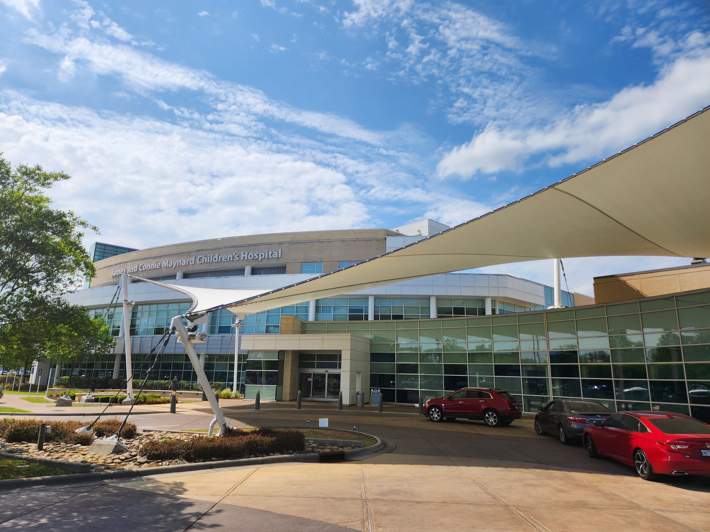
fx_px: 472
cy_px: 266
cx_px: 355
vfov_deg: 58.9
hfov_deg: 73.9
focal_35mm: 23
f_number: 1.8
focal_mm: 5.4
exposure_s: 1/3238
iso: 20
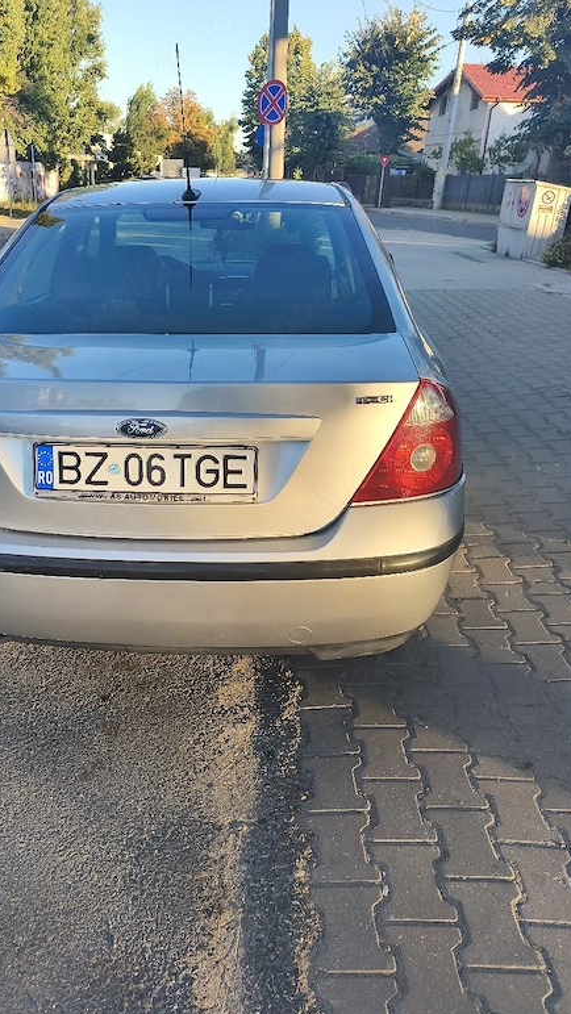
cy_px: 514
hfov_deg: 43.9
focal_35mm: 26
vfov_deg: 71.9
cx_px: 201
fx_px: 699
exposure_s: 1/213
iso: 50
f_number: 1.65
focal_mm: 6.14
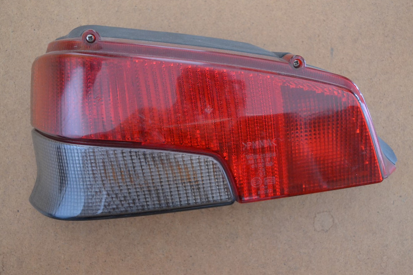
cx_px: 208
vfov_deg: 27.5
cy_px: 136
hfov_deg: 40.3
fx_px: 562
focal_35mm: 49
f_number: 4.8
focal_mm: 32
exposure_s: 1/15
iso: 3200
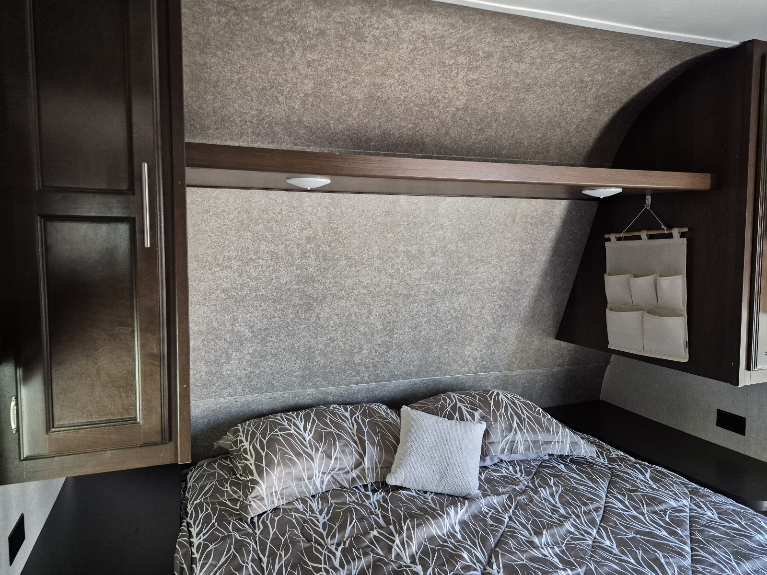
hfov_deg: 73.9
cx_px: 384
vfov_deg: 58.9
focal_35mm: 23
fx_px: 510
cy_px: 288
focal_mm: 5.4
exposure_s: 1/120
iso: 800
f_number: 1.8
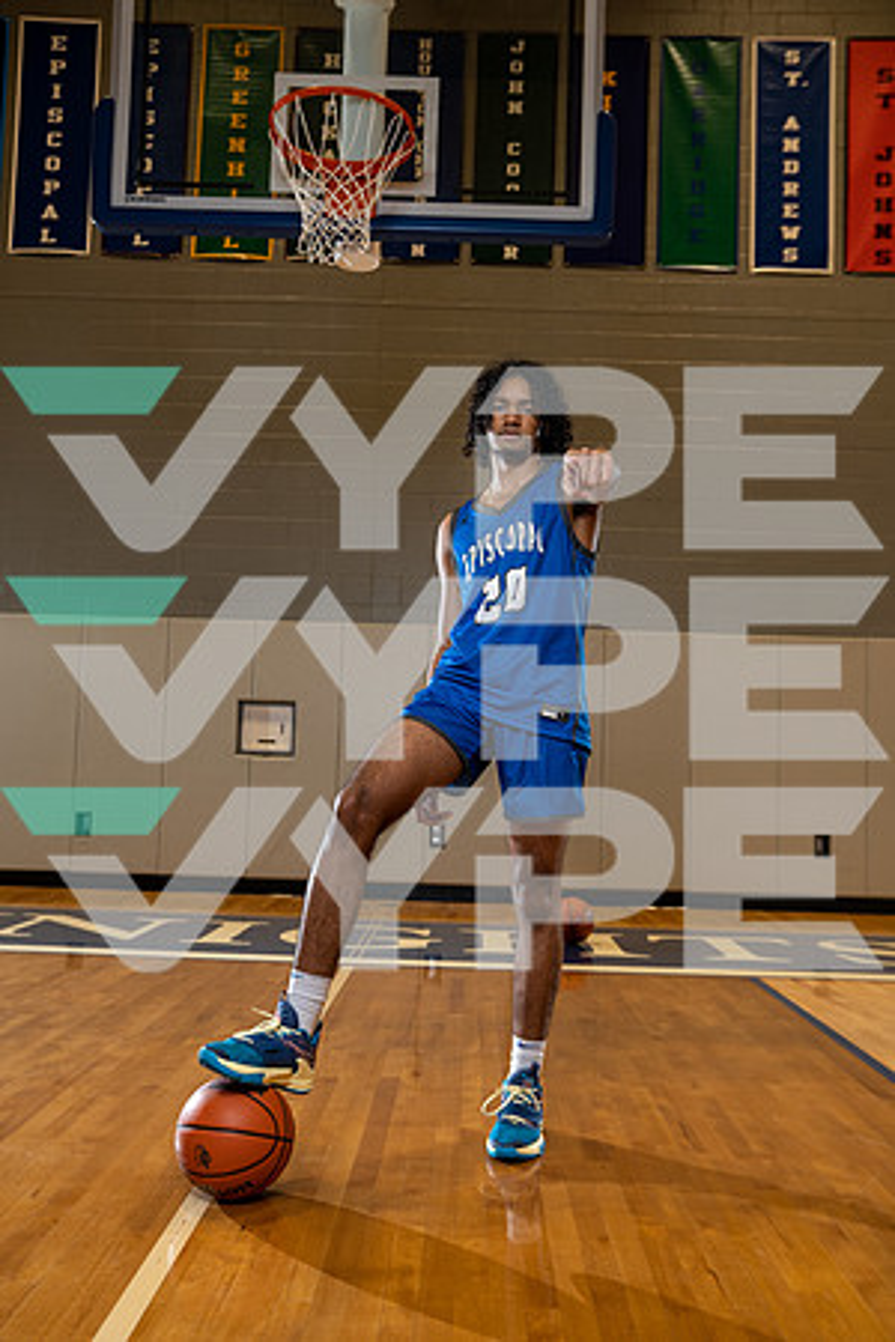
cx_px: 448
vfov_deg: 58.7
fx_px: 1193
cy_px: 671
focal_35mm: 32
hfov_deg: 41.1
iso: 400
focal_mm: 32
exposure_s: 1/125
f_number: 4
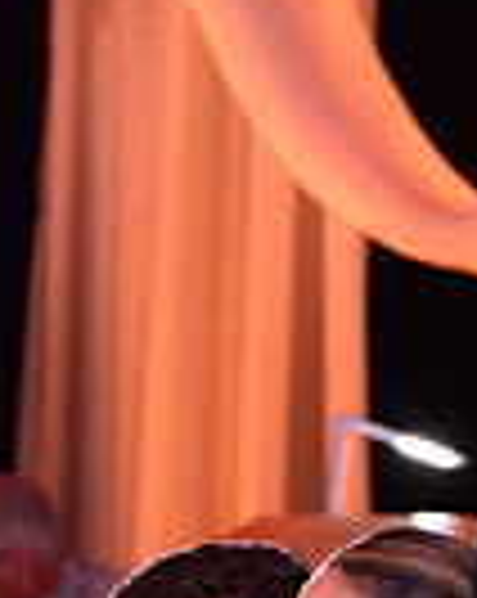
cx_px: 277
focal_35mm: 716
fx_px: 12664
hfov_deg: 2.2
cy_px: 1241
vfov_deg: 2.7
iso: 4000
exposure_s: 1/250
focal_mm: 175
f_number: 6.3
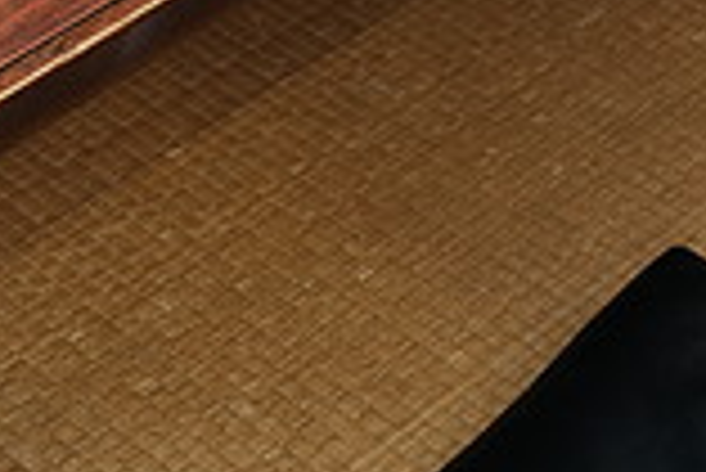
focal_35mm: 153
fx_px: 3003
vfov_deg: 8.2
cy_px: -679
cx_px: -180
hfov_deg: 13.0
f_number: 4
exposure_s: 1/40
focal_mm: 30.8
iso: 250
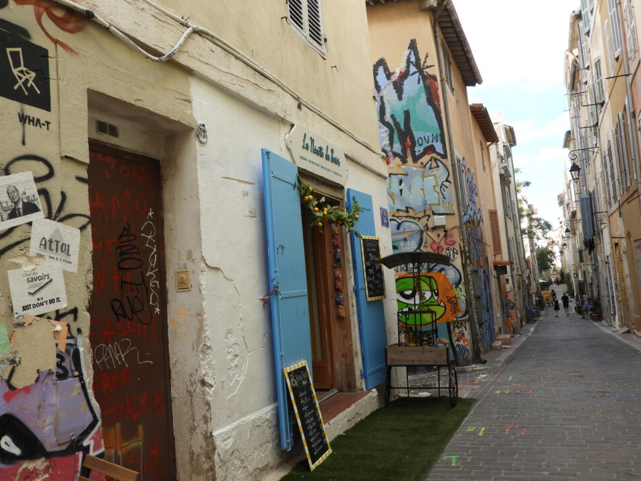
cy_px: 234
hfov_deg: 56.8
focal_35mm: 32
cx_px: 317
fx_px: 593
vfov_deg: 44.2
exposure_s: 1/320
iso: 100
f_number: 3.5
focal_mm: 5.4
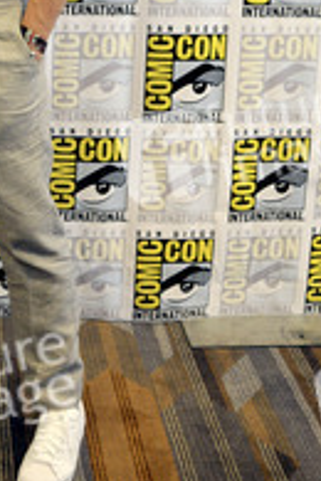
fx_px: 990
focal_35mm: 74
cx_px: 21
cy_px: 22
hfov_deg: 18.1
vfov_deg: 26.2
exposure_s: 1/40
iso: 1000
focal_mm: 24
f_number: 3.2
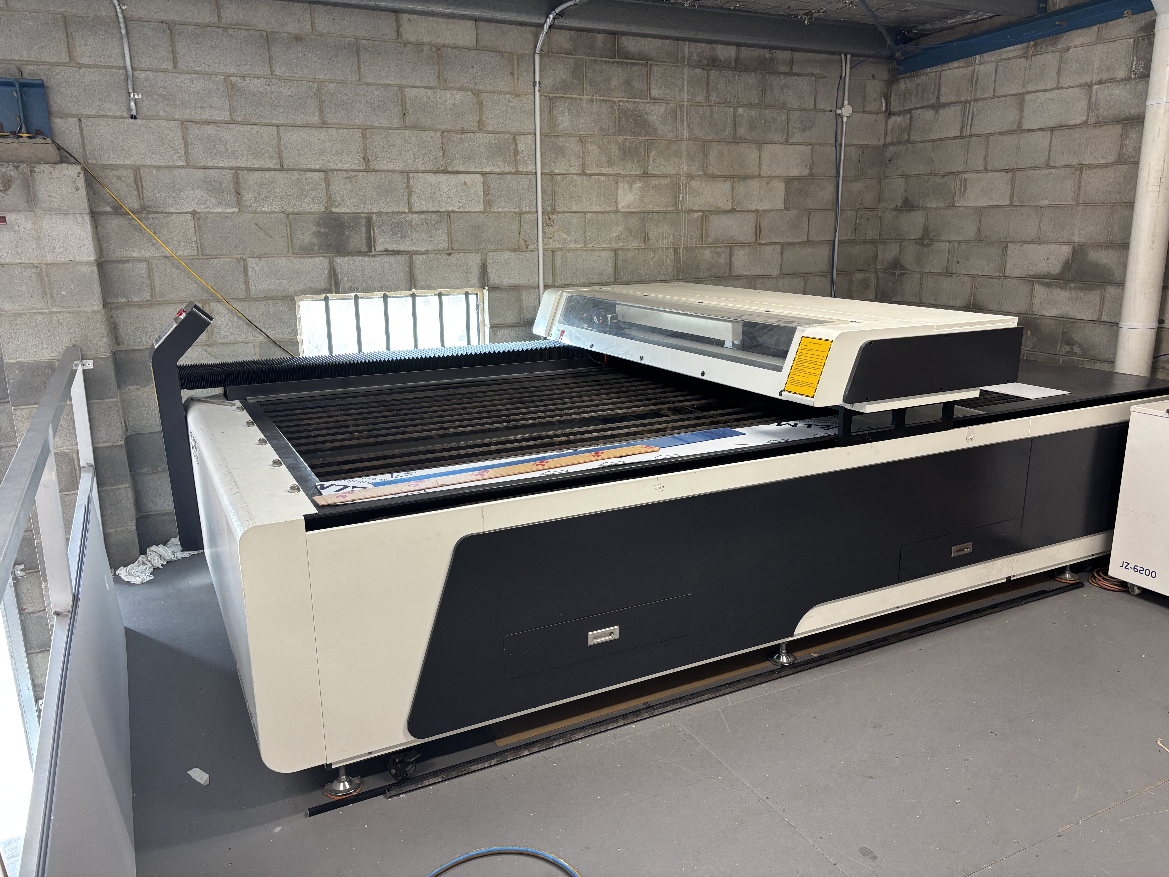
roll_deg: +0.6
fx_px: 878
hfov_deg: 67.3
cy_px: 438
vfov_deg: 53.1
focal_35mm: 26
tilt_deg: -14.9
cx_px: 584
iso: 125
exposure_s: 1/86
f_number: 1.6
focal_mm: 5.96
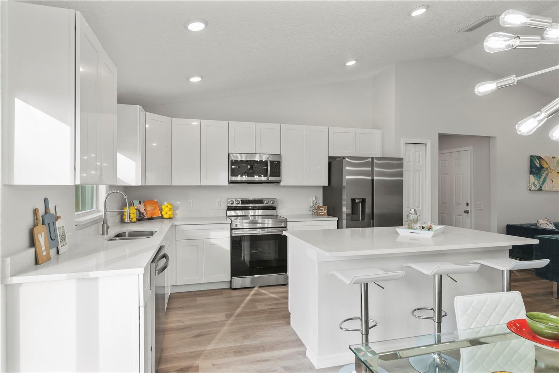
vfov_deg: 61.9
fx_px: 311
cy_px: 186
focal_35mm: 20
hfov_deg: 84.0
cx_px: 280
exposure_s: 1/10
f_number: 9.5
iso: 100
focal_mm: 20
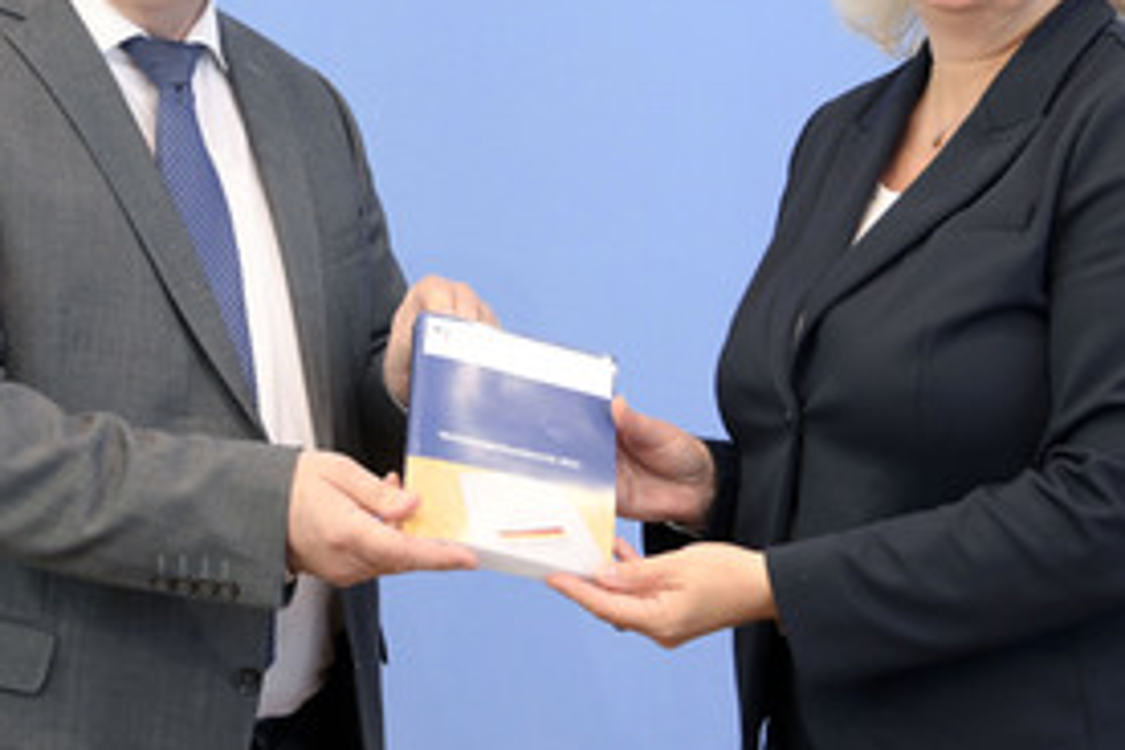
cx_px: 520
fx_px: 3468
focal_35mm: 111
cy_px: 204
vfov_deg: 12.3
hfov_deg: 18.4
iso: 4000
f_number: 5.6
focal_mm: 68
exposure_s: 1/400
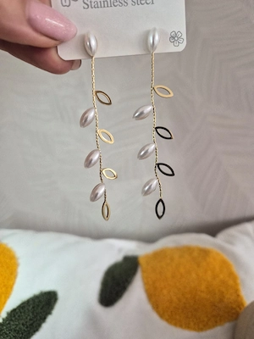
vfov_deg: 73.9
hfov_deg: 58.9
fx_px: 225
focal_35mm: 23
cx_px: 127
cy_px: 170
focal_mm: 5.4
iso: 200
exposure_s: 1/55.2
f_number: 1.8
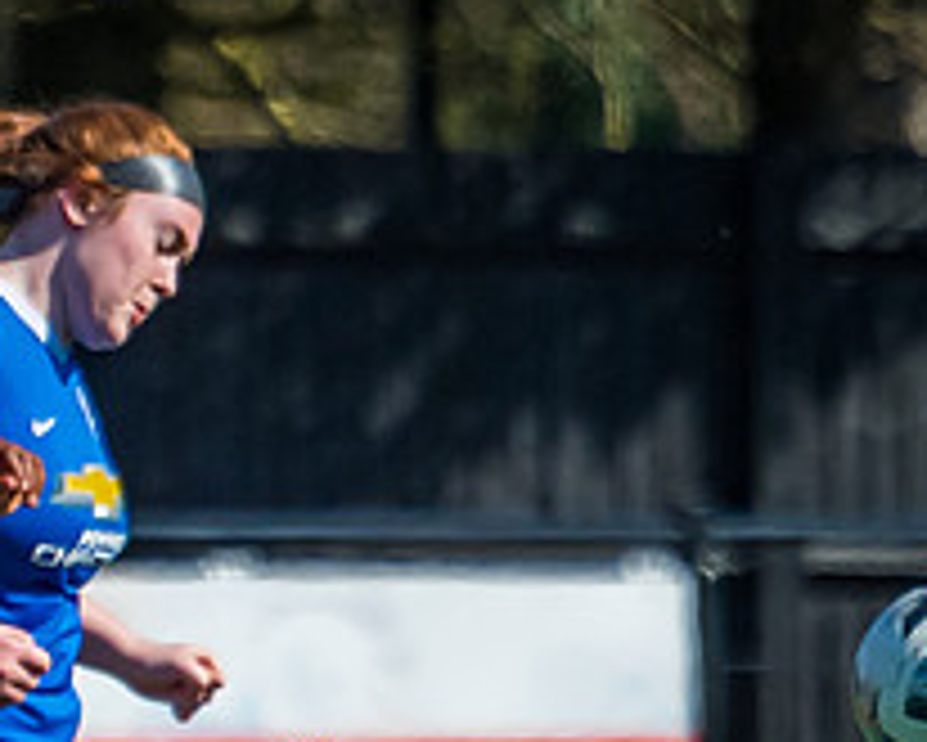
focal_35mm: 1751
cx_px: -13
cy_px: 607
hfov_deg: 1.1
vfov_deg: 0.9
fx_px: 48063
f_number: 4
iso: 400
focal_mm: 280
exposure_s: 1/5000
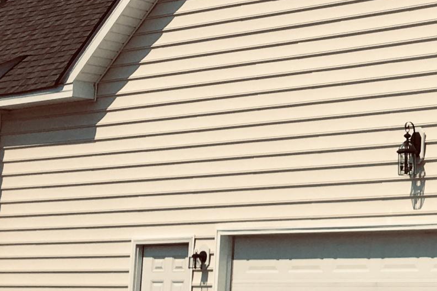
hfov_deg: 16.8
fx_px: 1383
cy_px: 101
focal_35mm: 114
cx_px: 593
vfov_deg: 12.0
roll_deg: -0.9
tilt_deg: +9.5
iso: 25
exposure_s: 1/4525
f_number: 2.2
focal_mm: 4.15
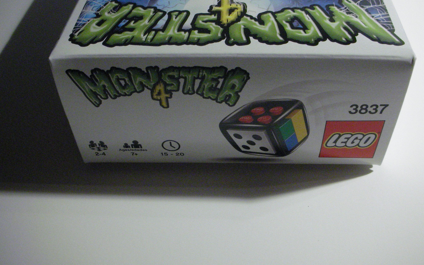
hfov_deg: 51.5
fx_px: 439
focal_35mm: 38
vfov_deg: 33.5
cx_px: 211
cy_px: 118
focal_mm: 5.8
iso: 400
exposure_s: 1/90.1
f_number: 3
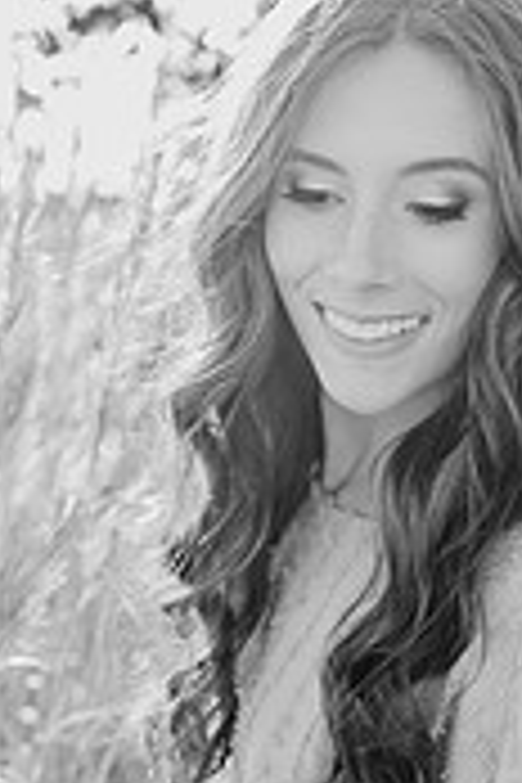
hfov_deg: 21.6
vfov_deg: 32.3
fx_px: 1348
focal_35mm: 62
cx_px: 432
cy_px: 454
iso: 100
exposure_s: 1/400
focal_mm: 24
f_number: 2.5
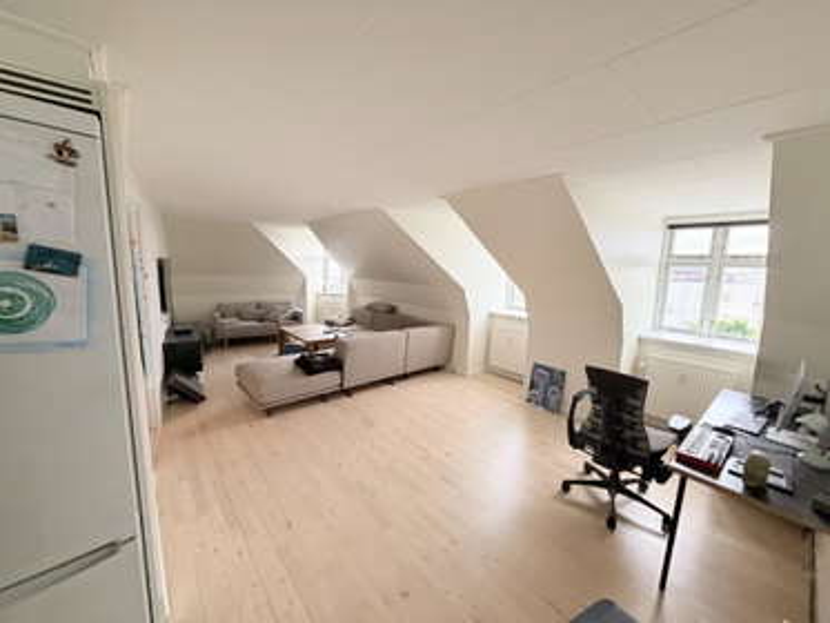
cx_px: 415
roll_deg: -1.3
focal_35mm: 14
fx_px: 336
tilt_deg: -9.2
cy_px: 312
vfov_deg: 85.7
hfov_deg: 102.0
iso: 250
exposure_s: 1/50
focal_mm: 2.22
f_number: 2.2
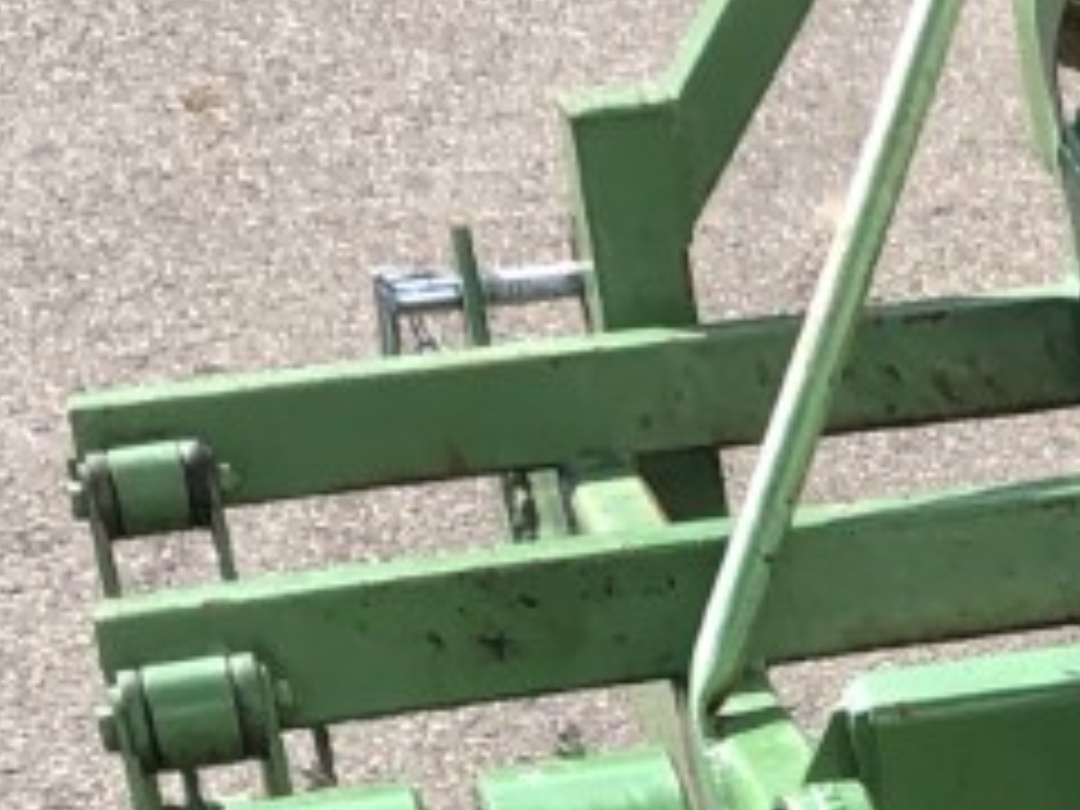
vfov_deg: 8.4
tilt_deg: -34.2
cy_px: 1562
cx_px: 1836
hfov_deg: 11.1
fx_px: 5242
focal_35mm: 168
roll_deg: +0.7
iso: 20
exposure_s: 1/800
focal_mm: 4
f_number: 1.8
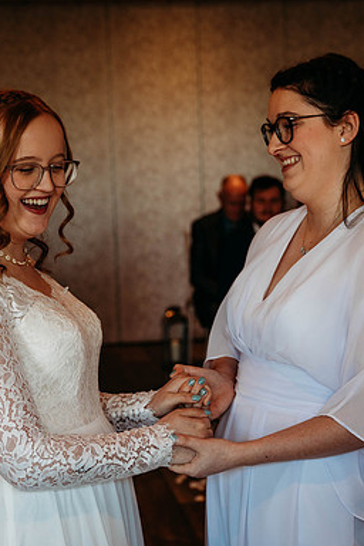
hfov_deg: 18.4
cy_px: 273
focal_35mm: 74
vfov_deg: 27.3
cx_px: 166
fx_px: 1122
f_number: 3.5
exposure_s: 1/200
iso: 640
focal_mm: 49
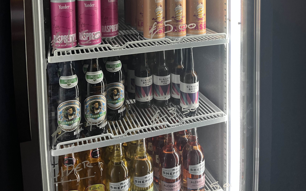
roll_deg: +2.2
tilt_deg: -4.3
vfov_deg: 31.1
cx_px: 153
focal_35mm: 37
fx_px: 309
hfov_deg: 52.7
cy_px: -13
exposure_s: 1/100
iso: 64
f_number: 1.6
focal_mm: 5.1
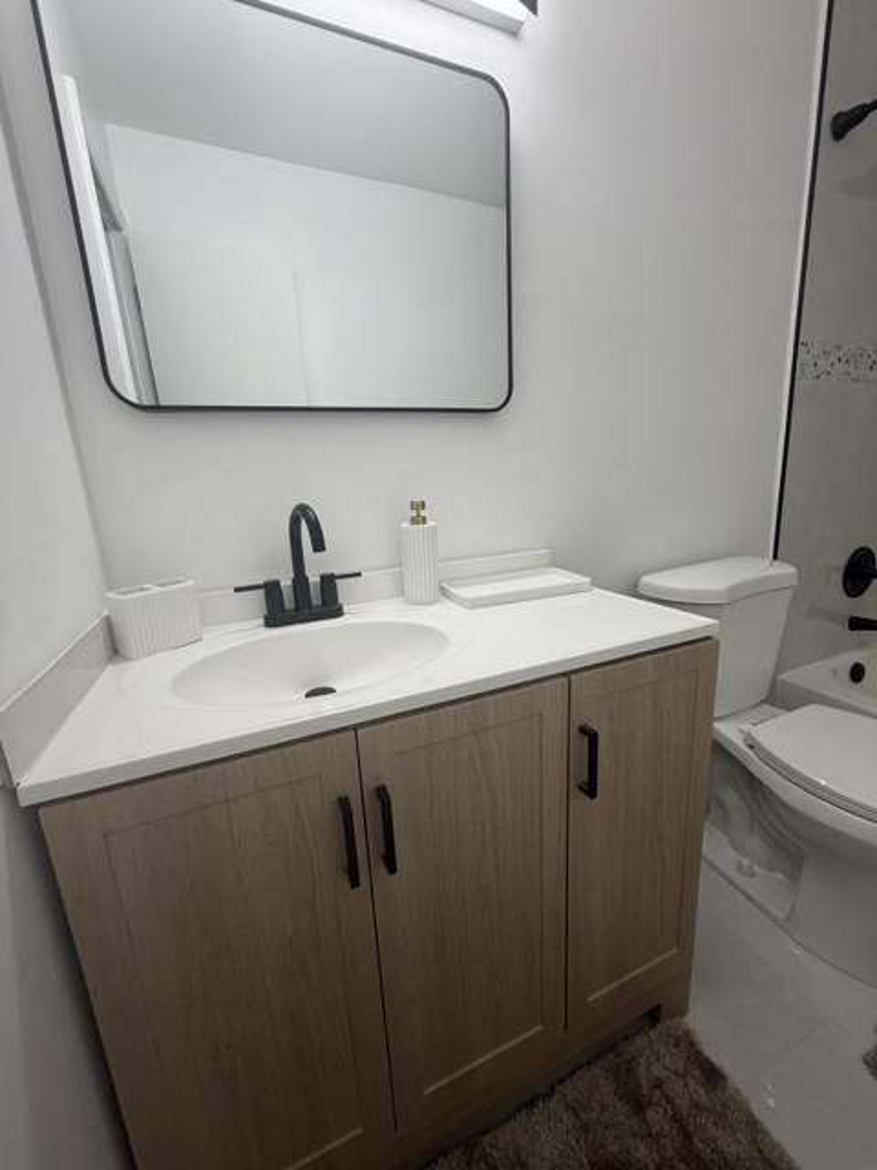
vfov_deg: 102.1
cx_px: 438
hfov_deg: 85.7
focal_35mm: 14
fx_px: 473
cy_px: 585
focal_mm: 2.22
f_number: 2.2
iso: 160
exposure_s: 1/120
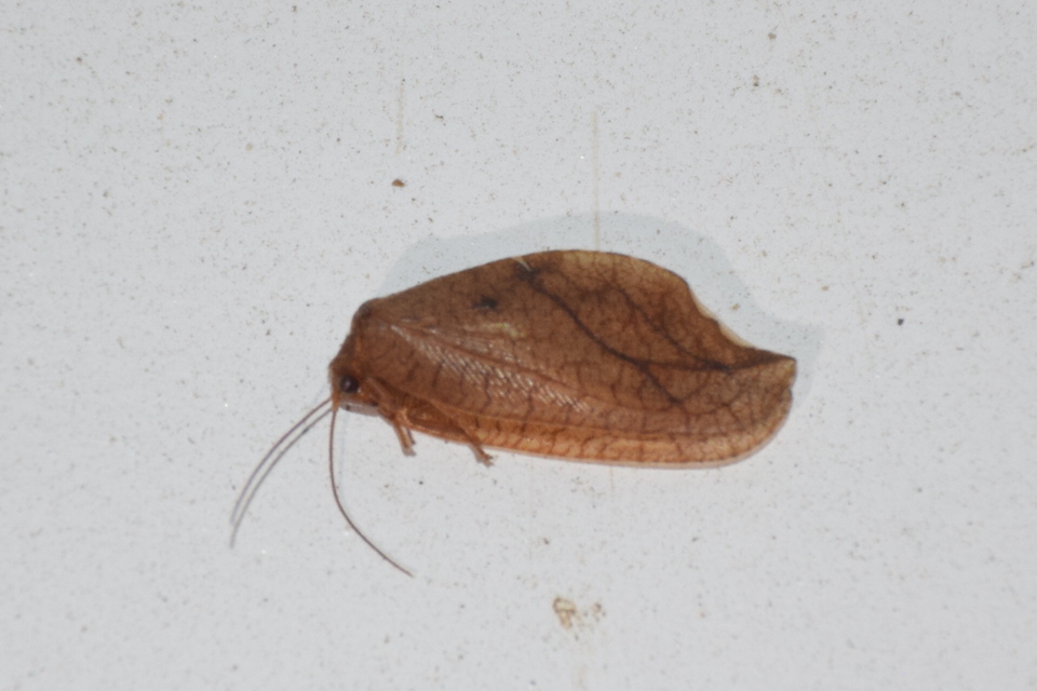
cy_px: 346
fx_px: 6049
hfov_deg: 9.8
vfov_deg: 6.5
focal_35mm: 210
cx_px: 518
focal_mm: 140
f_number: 5.6
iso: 500
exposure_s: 1/60
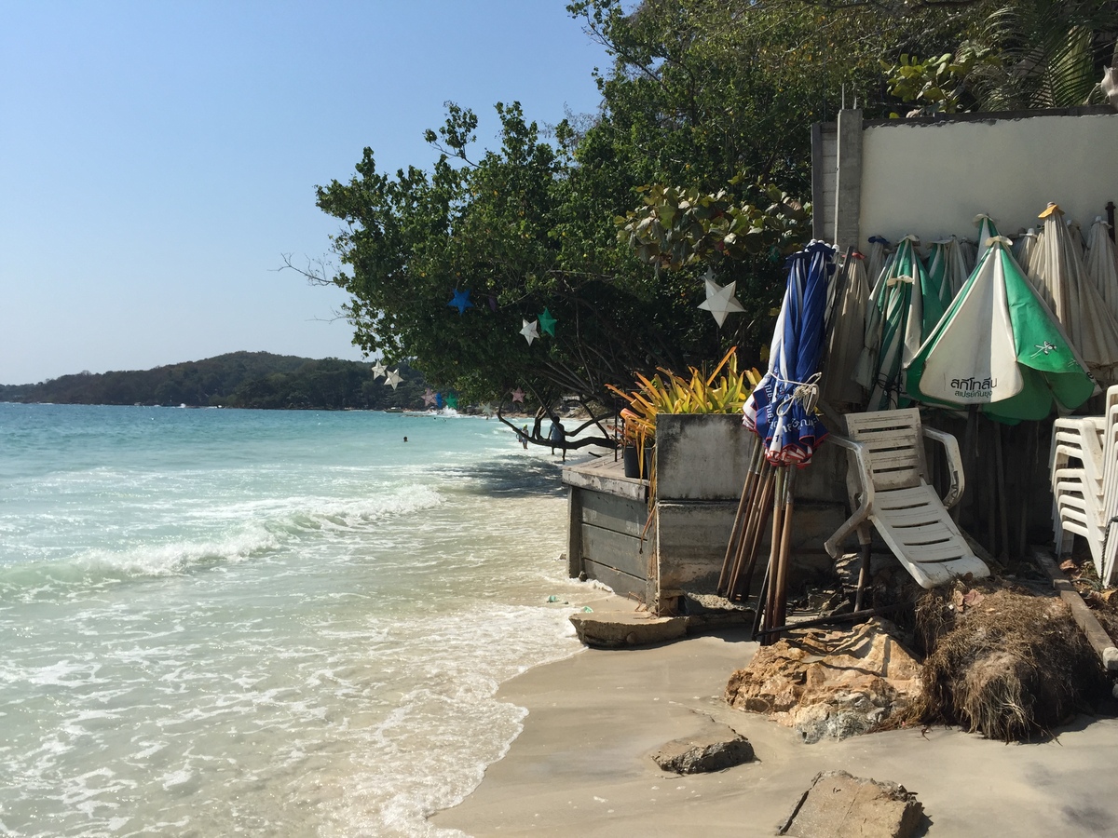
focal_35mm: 29
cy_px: 419
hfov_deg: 61.7
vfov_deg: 48.2
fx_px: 937
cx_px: 559
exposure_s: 1/3597
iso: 32
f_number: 2.2
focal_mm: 4.15
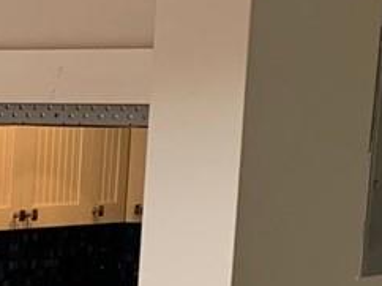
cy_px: 496
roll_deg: -2.0
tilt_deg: -11.4
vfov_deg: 8.3
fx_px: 1896
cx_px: -159
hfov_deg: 11.1
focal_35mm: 172
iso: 100
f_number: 1.8
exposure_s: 1/78
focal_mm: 4.25
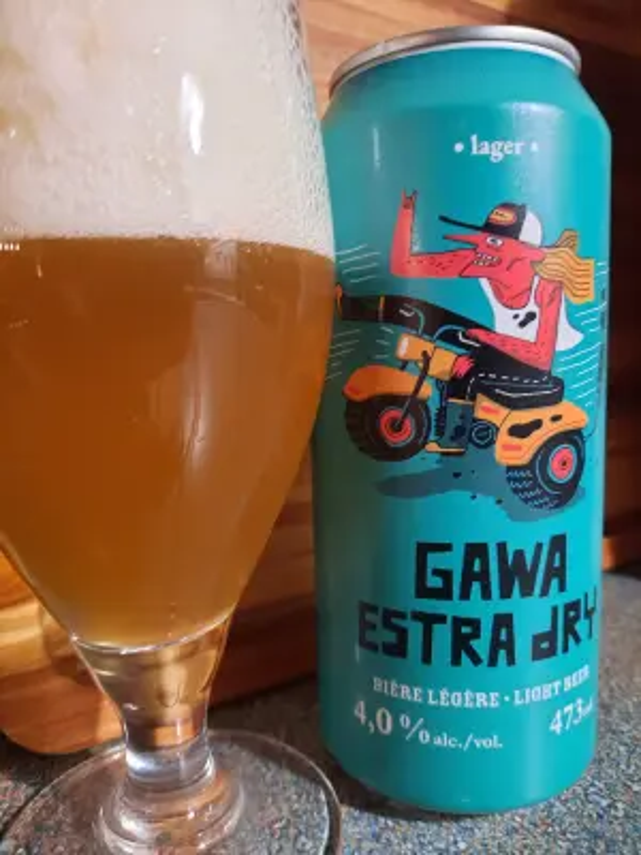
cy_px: 428
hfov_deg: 54.9
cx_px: 320
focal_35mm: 25
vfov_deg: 69.4
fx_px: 617
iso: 400
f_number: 2
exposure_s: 1/24
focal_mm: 4.6
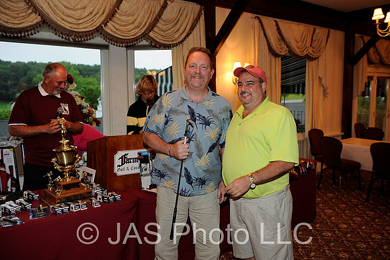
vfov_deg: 41.1
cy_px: 130
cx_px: 195
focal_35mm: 32
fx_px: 346
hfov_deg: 58.7
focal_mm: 32
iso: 400
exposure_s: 1/50
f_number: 4
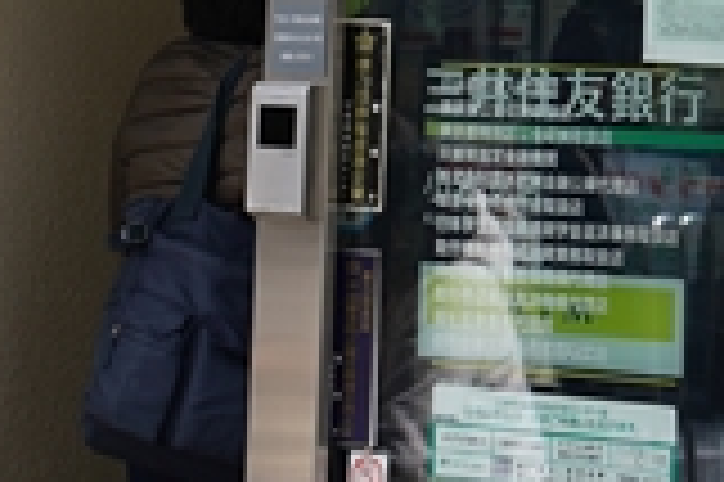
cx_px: 508
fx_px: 3496
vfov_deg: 7.4
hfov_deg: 11.8
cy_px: -646
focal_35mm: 174
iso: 100
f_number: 4.5
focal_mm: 35
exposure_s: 1/200
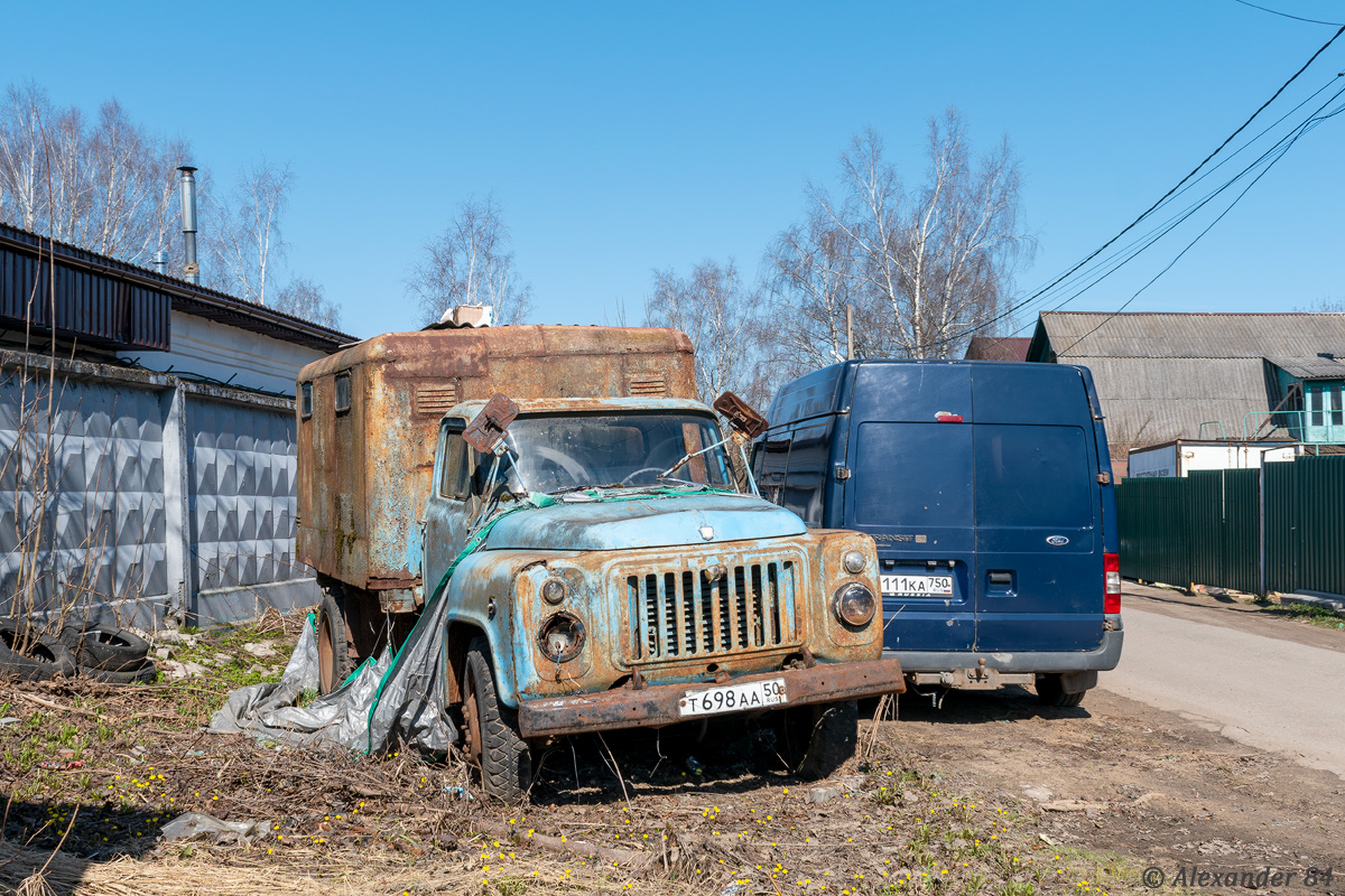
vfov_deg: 40.0
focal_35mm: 33
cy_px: 448
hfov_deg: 57.2
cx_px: 672
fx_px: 1233
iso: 100
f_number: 9
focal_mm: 22
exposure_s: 1/320
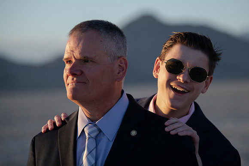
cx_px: 136
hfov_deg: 15.6
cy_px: 75
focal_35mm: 131
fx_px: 908
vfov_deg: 10.5
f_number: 2.8
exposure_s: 1/1000
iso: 200
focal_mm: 120
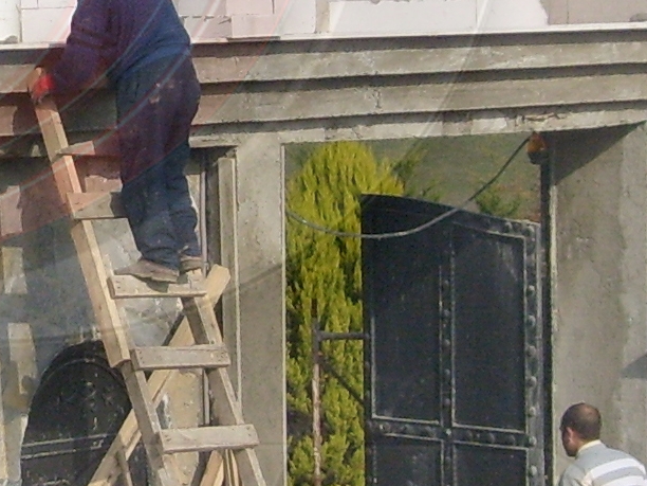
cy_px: 102
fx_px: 3701
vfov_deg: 7.5
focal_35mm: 198
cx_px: -63
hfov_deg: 9.9
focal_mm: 7.2
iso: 80
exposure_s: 1/350
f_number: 7.7
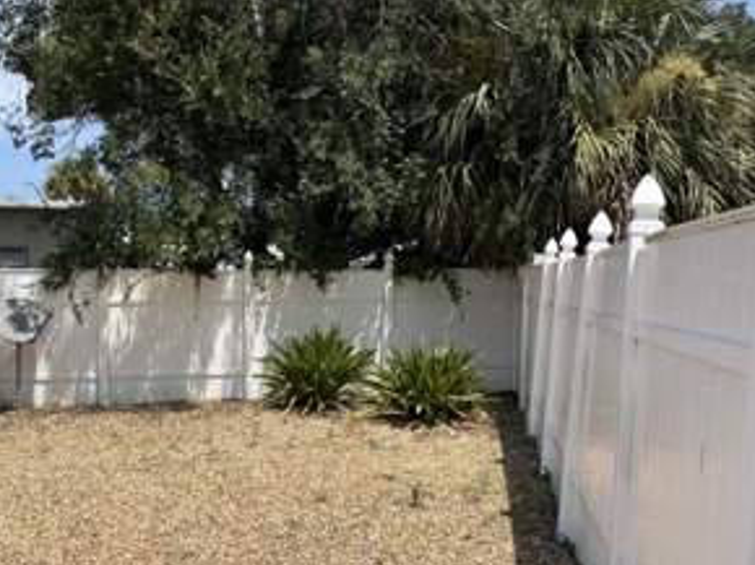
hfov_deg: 43.7
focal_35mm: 43
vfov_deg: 33.5
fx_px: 937
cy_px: 337
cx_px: 305
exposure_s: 1/4329
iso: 50
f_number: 1.6
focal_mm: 5.96
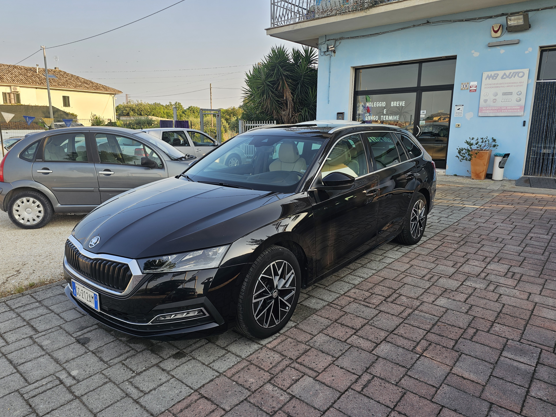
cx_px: 271
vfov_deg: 56.8
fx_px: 385
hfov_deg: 71.6
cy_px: 205
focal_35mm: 24
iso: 12
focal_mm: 6.3
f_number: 1.7
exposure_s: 1/180
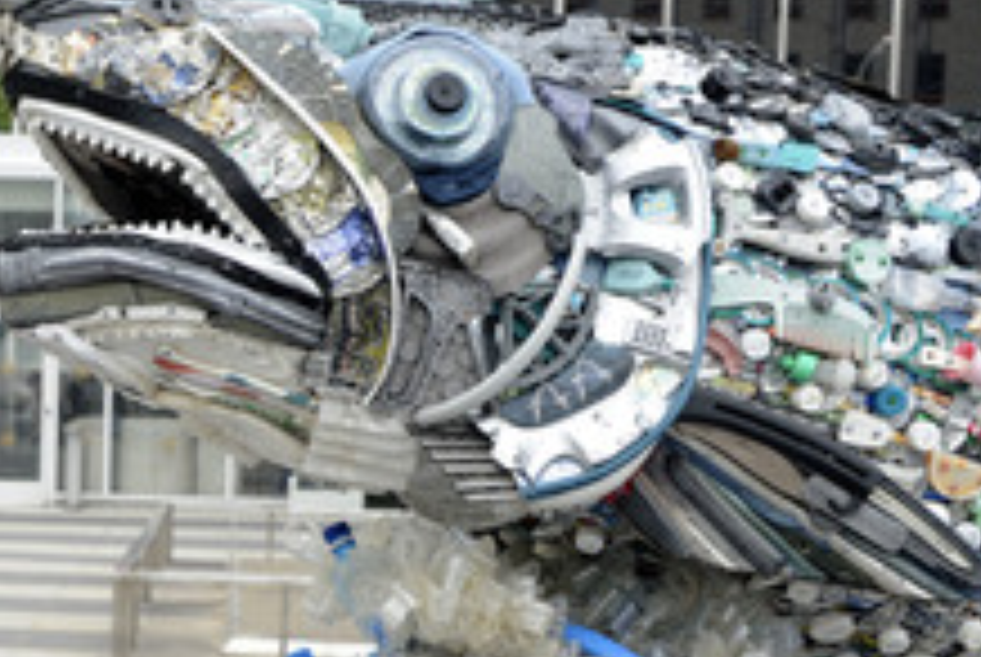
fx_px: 2810
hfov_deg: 19.5
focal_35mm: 103
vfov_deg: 13.3
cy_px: 508
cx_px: 144
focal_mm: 50
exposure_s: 1/250
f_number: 7.1
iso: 800
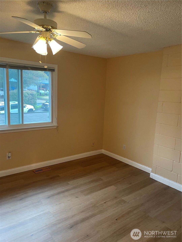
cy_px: 121
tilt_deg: -8.4
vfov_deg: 67.3
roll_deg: -1.9
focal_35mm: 26
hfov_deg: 53.1
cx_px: 91
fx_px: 182
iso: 125
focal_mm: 4.2
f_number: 1.6
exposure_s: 1/60
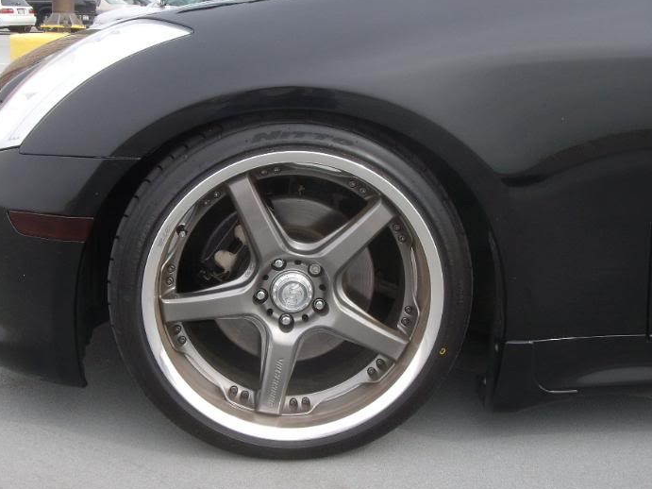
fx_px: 829
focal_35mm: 44
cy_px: 248
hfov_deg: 42.9
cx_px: 297
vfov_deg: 32.9
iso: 64
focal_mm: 6.4
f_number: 5.7
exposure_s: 1/137
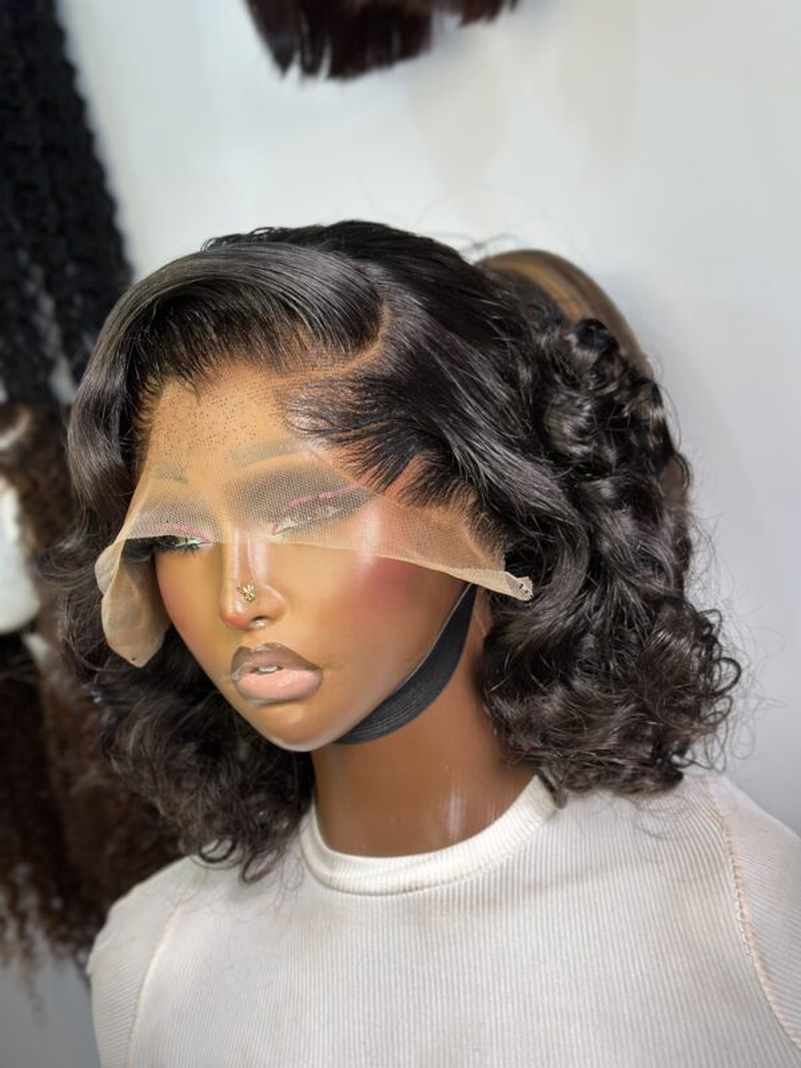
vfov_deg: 39.7
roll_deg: +13.4
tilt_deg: -4.2
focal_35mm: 48
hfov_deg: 30.3
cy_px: 534
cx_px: 400
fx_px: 1481
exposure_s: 1/371
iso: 80
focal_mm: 6.86
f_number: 1.78
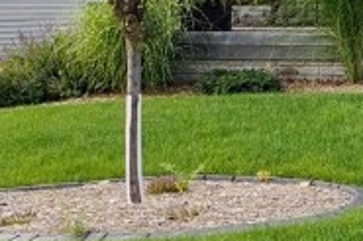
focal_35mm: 156
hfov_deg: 11.4
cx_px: 808
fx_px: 1572
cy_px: -310
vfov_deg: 8.2
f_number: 9
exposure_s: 1/500
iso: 800
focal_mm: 17
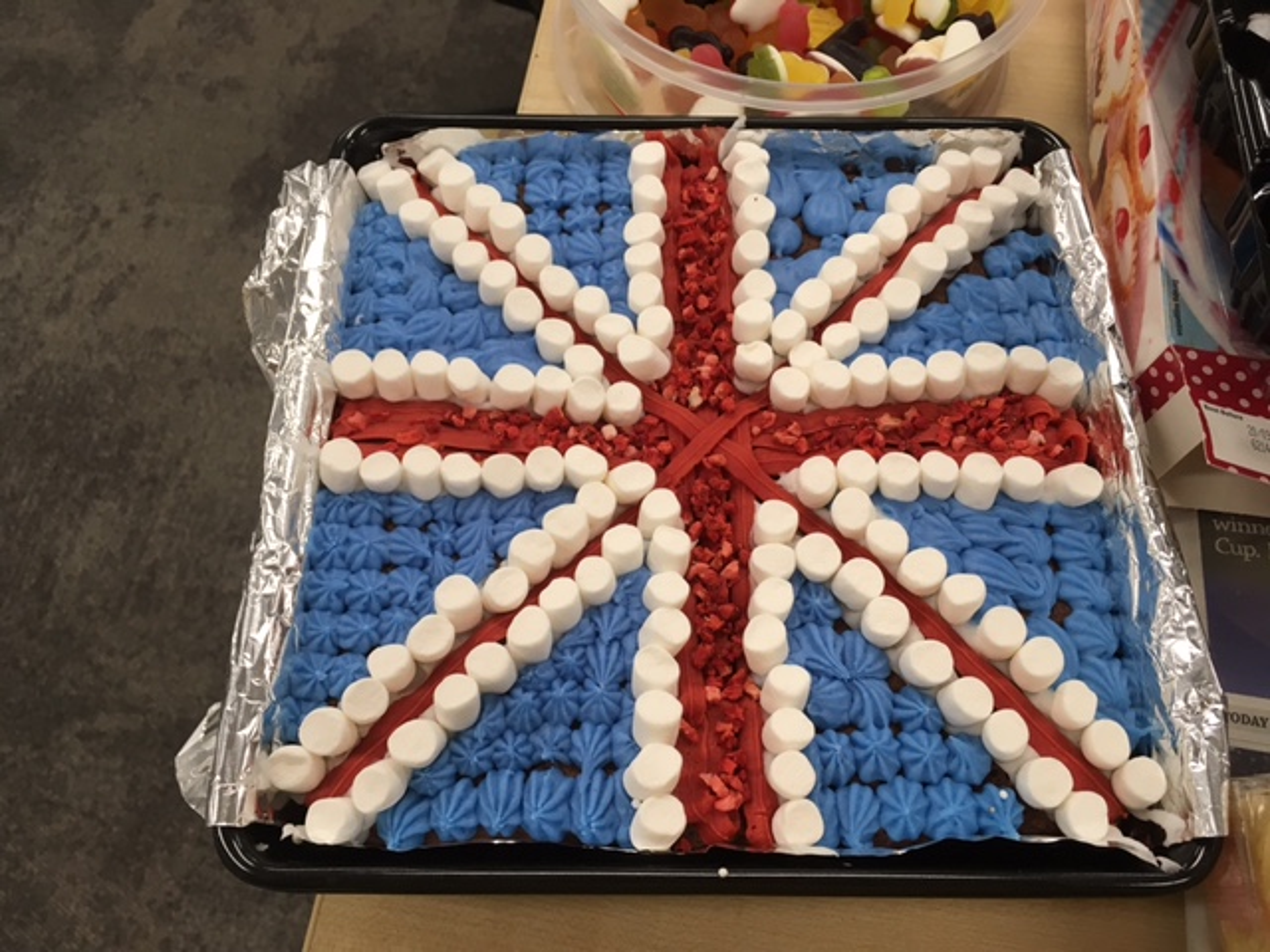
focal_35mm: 29
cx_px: 635
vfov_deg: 48.2
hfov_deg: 61.7
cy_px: 476
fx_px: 1064
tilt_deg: -64.1
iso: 40
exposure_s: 1/33
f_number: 2.2
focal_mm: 4.15
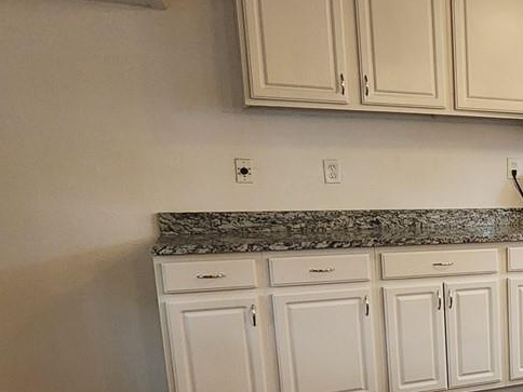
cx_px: 682
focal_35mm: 43
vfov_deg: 32.8
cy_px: 305
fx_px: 650
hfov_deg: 32.6
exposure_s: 1/60
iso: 400
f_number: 2.2
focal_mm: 2.2
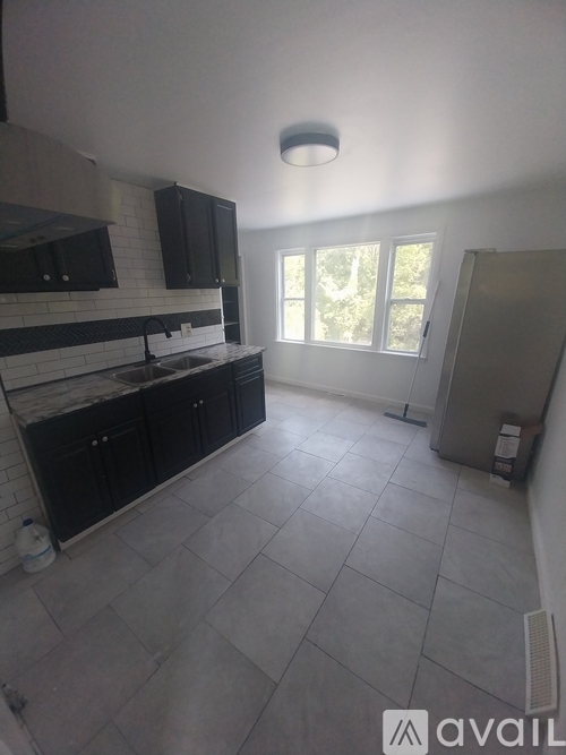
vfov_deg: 106.2
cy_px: 378
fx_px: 284
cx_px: 283
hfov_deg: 89.9
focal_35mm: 13
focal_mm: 1.13
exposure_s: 1/121
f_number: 2.2
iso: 127
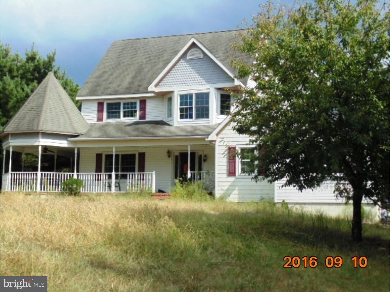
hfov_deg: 36.2
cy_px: 146
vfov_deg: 27.5
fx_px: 597
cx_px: 195
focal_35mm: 53
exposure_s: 1/800
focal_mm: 9.5
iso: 80
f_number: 3.9
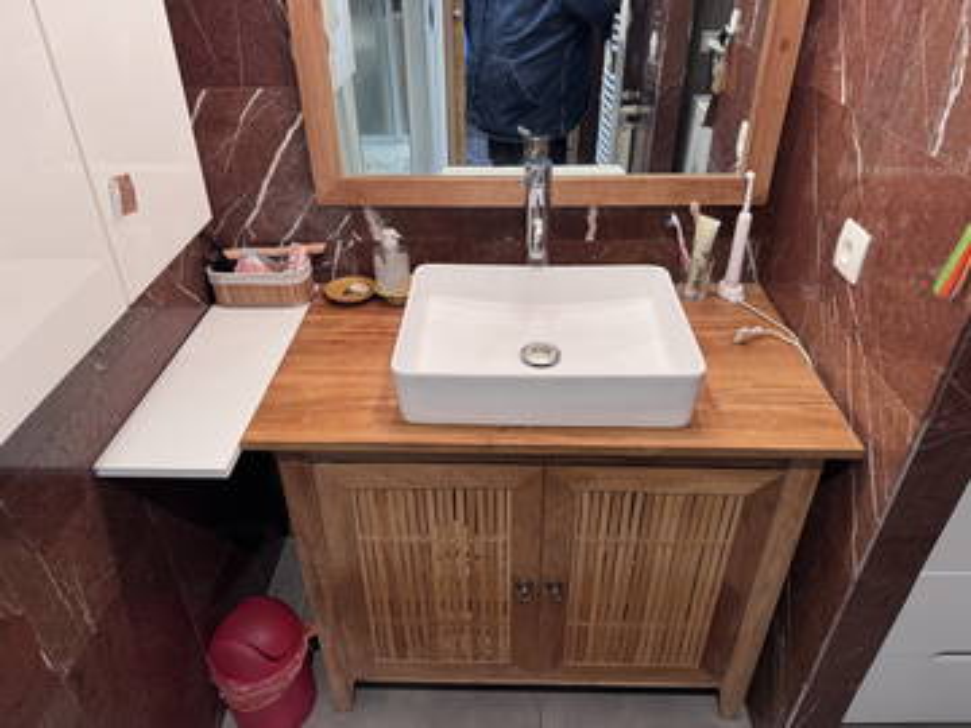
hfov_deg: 71.6
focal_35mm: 24
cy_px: 364
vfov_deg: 56.8
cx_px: 486
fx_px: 673
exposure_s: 1/50
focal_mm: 6.76
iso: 160
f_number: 1.78
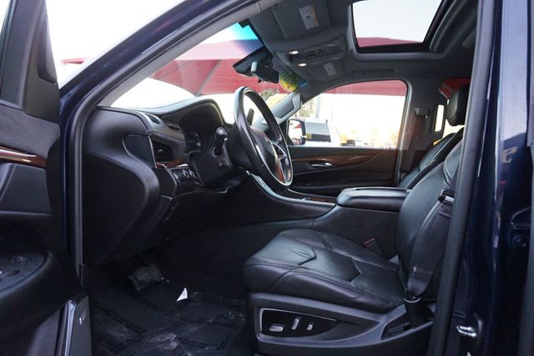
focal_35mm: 24
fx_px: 356
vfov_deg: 53.1
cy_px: 178
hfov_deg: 73.8
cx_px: 267
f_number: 3.5
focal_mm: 16
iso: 1600
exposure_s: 1/160
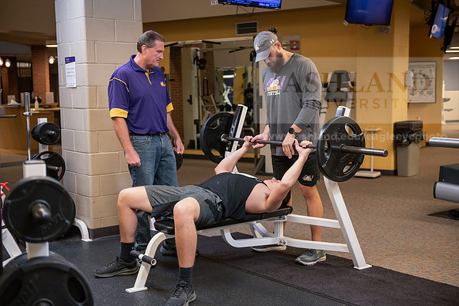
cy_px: 153
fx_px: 612
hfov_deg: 41.1
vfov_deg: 28.1
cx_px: 230
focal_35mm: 48
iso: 1250
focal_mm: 48
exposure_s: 1/200
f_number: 3.2
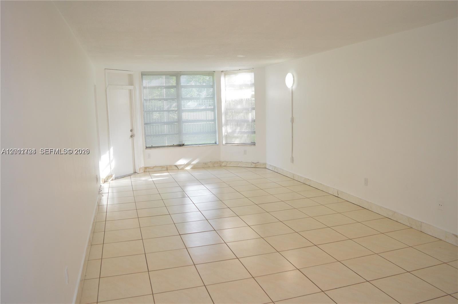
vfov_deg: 47.8
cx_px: 229
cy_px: 152
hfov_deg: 67.4
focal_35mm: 27
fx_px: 343
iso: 800
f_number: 4
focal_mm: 18
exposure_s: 1/200
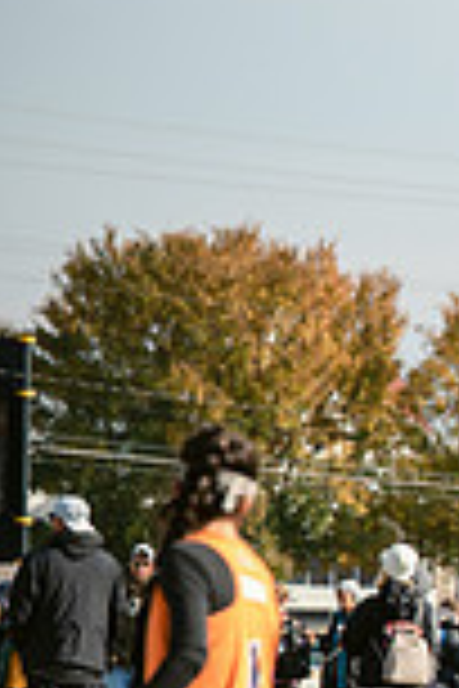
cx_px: 1292
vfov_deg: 3.4
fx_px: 11589
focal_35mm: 606
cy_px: 695
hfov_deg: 2.3
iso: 250
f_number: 5
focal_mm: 160
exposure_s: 1/1600
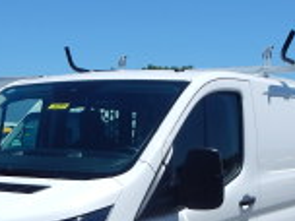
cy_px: 239
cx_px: 99
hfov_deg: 24.6
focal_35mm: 79
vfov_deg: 18.0
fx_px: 673
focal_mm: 5.6
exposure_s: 1/1000
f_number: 6.5
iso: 125
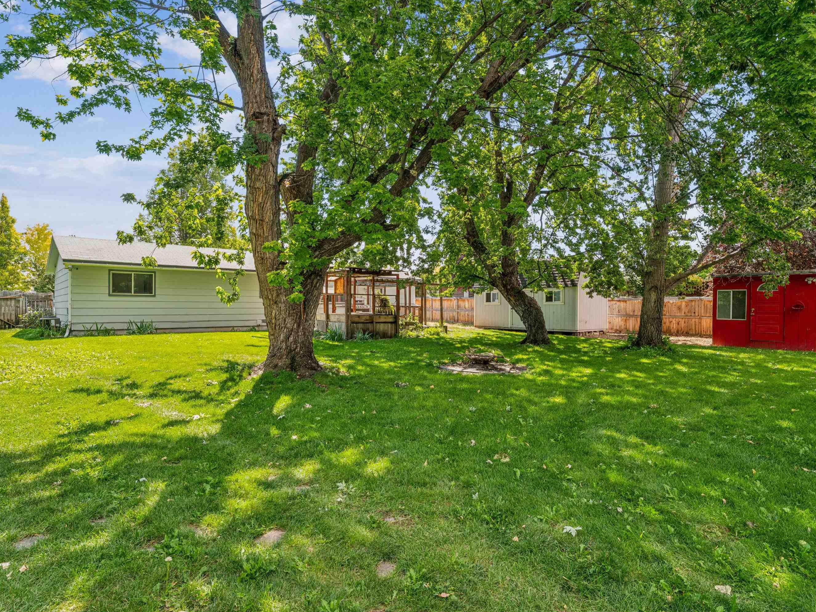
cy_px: 305
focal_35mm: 19
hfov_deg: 83.3
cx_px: 414
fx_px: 458
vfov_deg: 67.4
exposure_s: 1/60
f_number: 13
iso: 400
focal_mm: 17.4
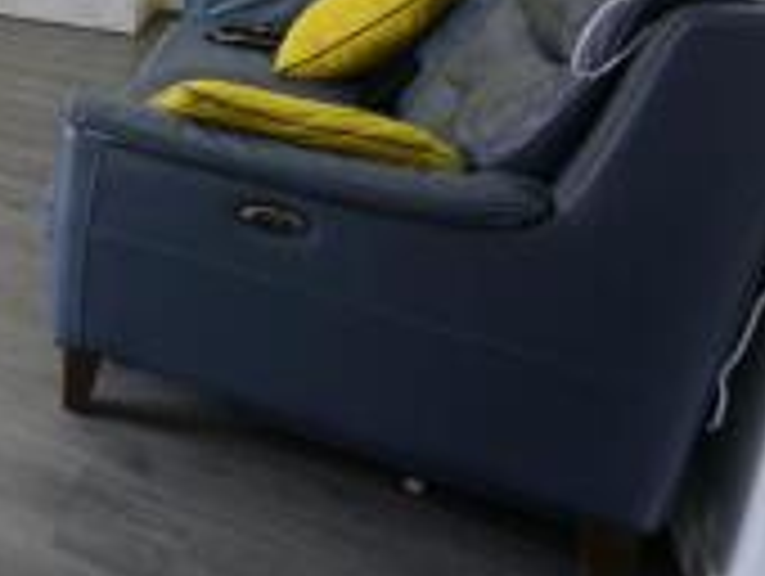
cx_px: -243
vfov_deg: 30.0
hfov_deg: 32.3
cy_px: -70
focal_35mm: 43
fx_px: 952
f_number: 4
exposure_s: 1/25
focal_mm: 16
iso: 400
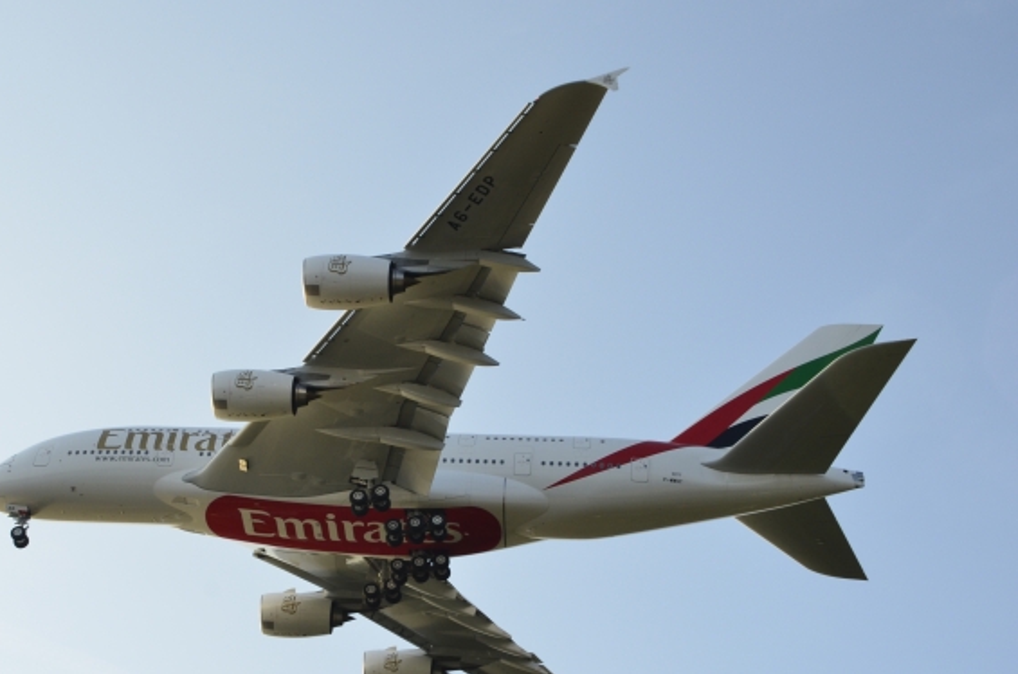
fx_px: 1919
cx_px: 304
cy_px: 409
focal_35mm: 68
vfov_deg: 19.9
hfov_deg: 29.4
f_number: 11
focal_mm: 32
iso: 500
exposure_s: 1/500
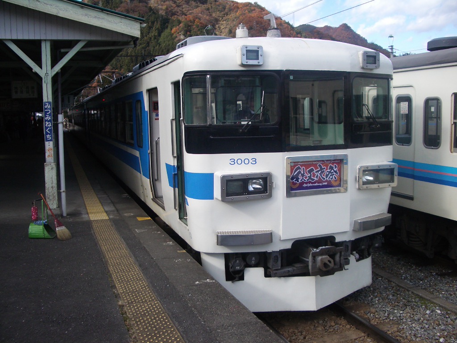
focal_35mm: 35
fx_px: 462
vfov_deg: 40.7
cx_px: 228
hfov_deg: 52.6
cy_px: 172
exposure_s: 1/640
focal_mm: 5.8
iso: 100
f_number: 2.6
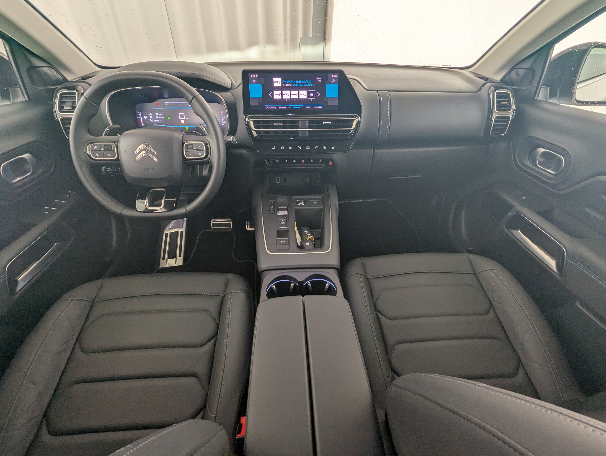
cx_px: 303
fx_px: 280
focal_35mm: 16
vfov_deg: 78.2
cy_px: 228
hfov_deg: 94.4
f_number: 2.2
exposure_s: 1/60.9
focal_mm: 2.35
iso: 54
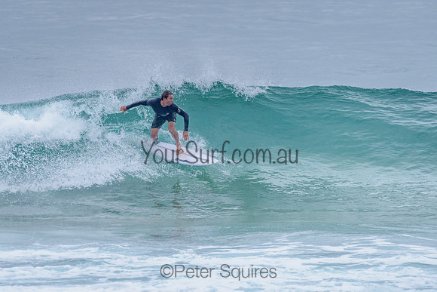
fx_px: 7441
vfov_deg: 2.2
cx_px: 186
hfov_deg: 3.4
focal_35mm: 613
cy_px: 146
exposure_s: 1/2000
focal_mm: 500
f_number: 5.6
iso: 1600
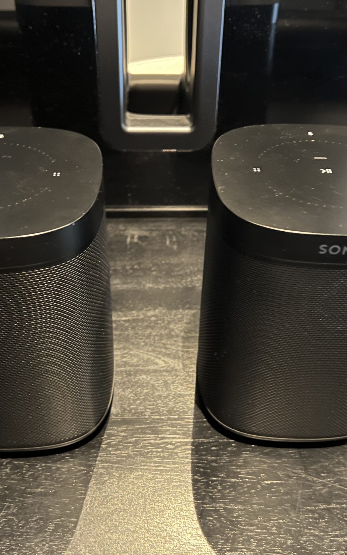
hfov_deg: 34.4
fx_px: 560
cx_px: 167
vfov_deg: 52.7
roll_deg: -1.0
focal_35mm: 37
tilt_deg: -37.8
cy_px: 279
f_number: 1.5
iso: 640
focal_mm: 5.7
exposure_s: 1/11
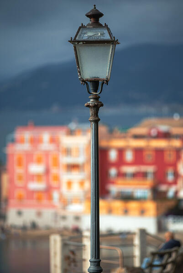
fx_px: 1522
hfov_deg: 6.9
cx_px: 92
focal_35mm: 200
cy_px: 136
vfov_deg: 10.3
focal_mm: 200
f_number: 2.8
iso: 100
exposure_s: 1/640
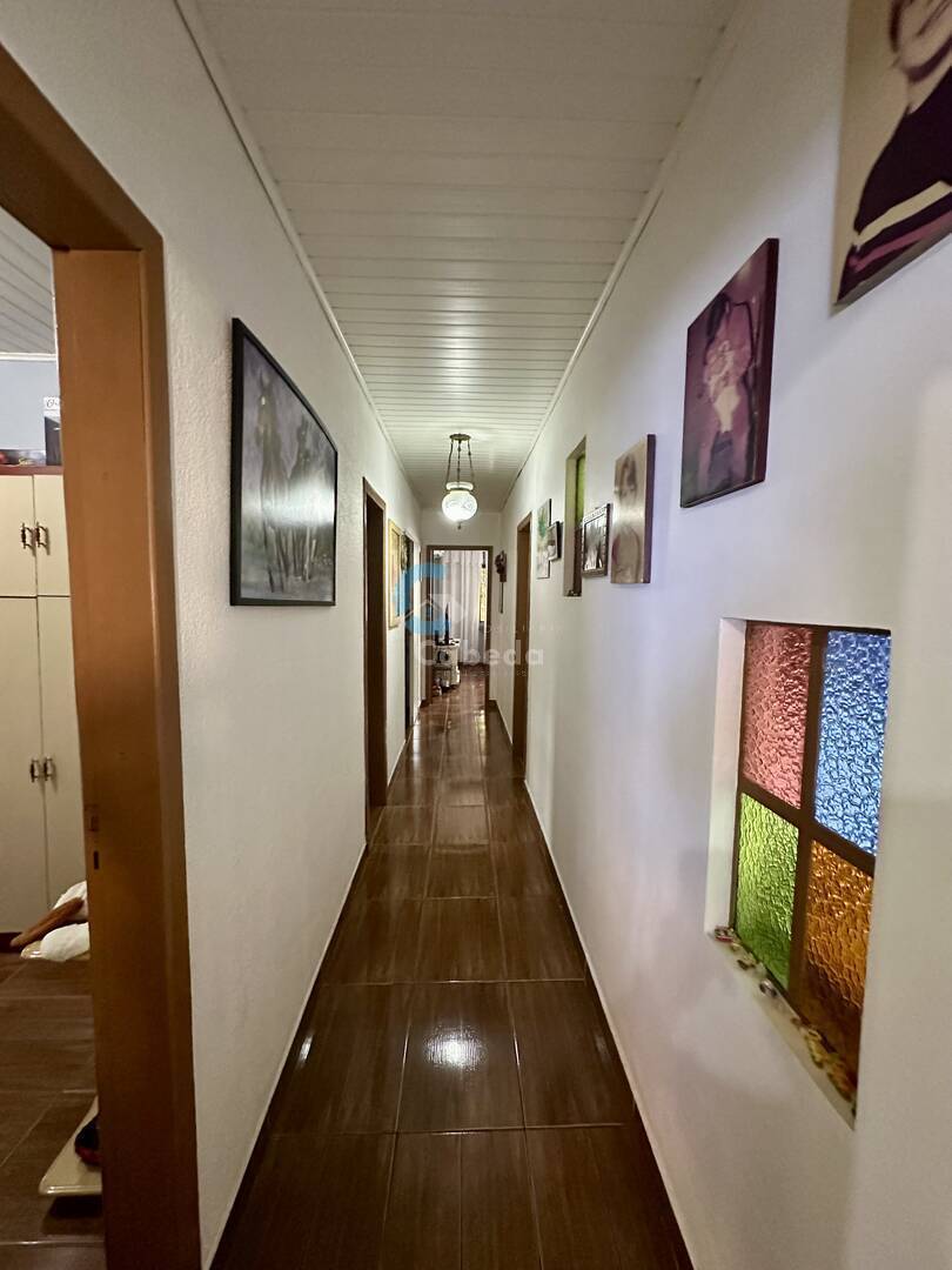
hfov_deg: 85.7
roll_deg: -1.4
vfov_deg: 102.1
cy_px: 635
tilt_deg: -4.7
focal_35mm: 14
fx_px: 513
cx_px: 476
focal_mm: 2.22
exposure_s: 1/60
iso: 800
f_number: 2.2
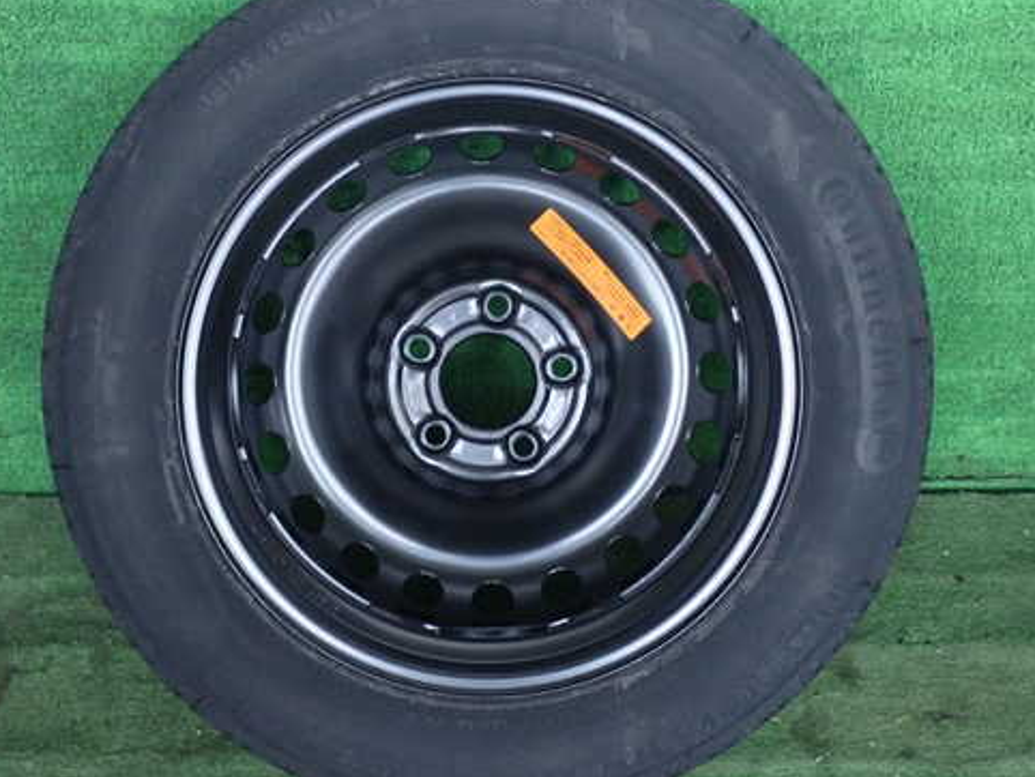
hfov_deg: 37.5
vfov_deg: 28.6
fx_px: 1526
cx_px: 481
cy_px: 371
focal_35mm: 51
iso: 800
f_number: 2.8
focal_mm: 7.31
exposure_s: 1/125
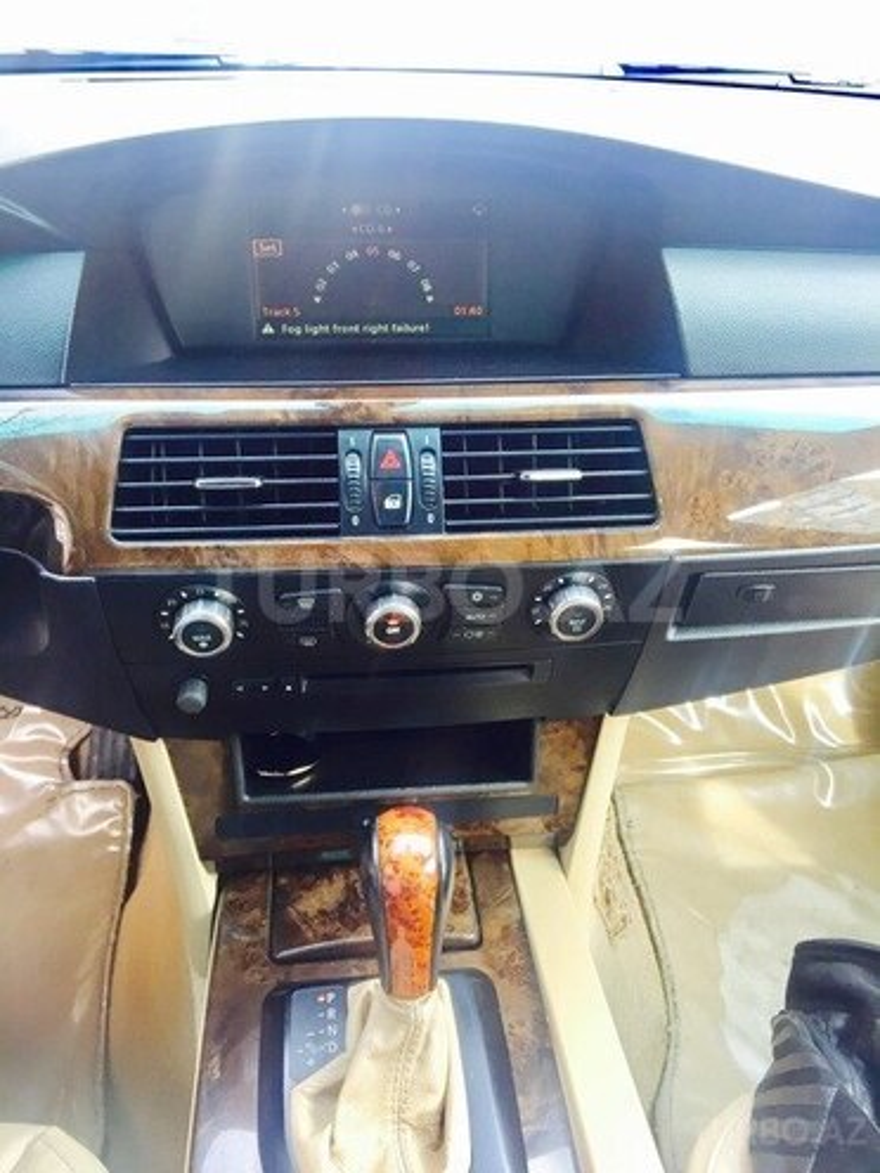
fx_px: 983
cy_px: 586
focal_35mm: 29
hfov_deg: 48.2
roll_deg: -4.7
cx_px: 440
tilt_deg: -36.9
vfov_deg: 61.7
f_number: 2.2
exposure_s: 1/33
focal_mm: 4.15
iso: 40
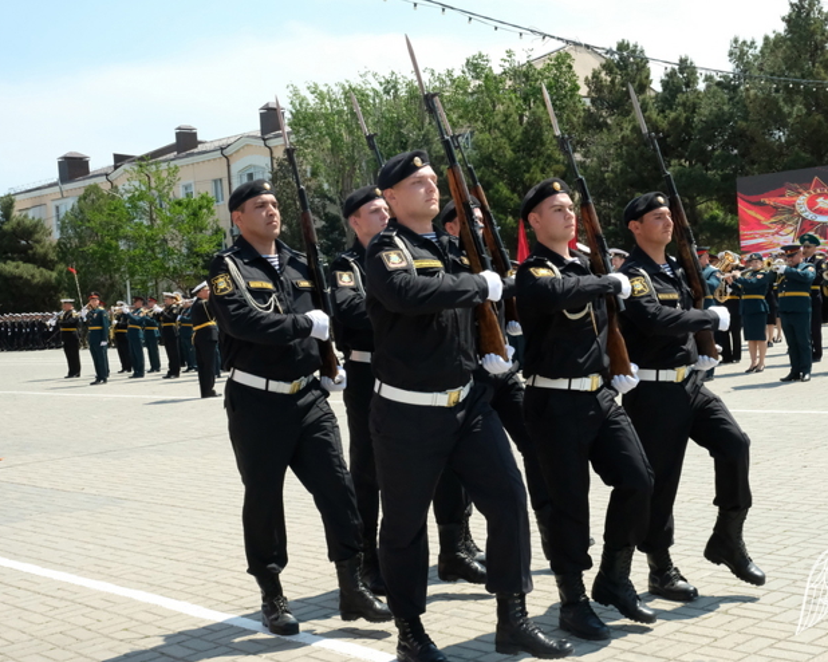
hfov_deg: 38.0
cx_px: 464
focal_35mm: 49
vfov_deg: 30.8
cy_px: 332
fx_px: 1200
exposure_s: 1/1700
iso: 4000
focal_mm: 28.9
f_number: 13
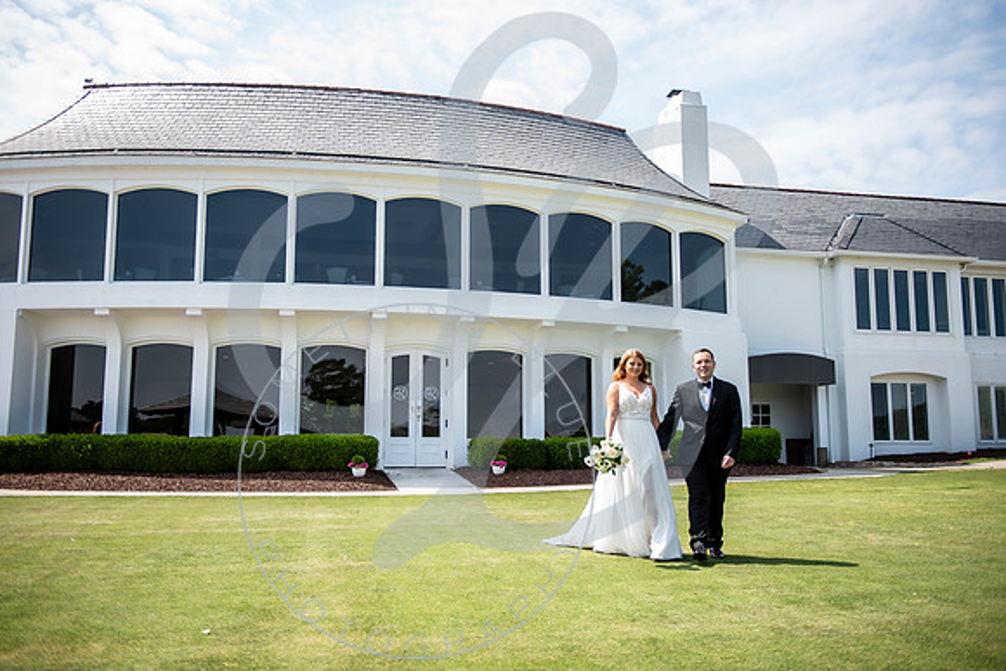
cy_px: 336
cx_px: 500
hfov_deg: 58.1
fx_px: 905
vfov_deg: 40.7
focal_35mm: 32
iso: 100
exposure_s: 1/800
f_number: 2.8
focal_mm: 32
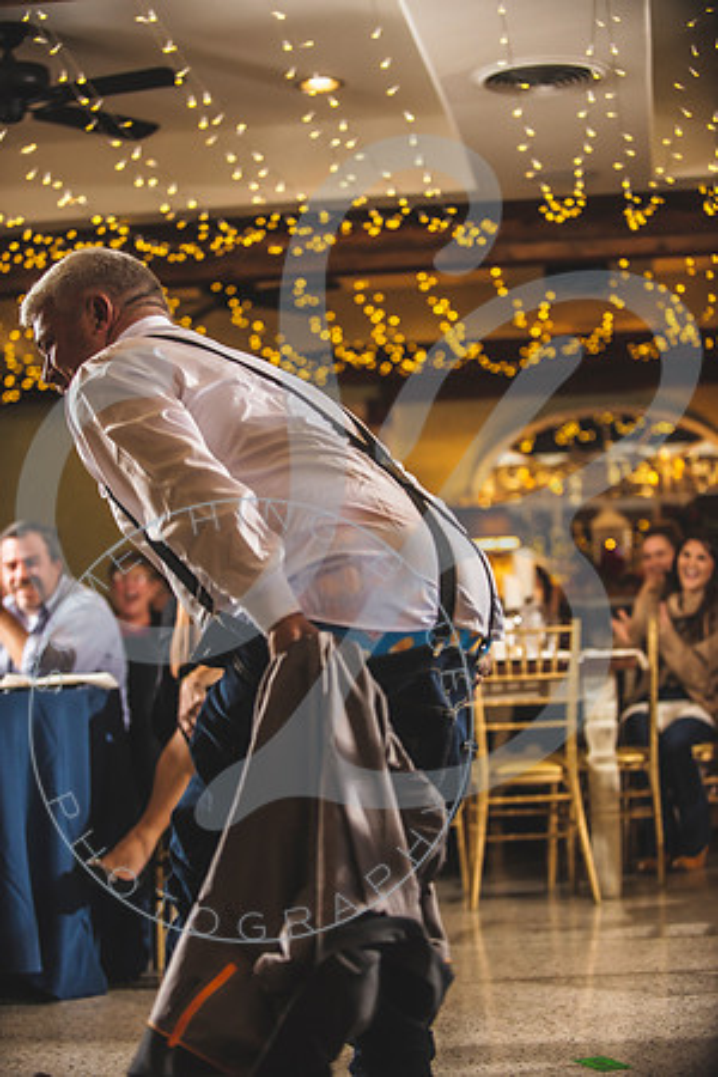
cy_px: 538
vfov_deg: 28.8
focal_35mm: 70
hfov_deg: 19.5
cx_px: 359
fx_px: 2094
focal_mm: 70
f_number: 2.8
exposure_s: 1/200
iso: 800
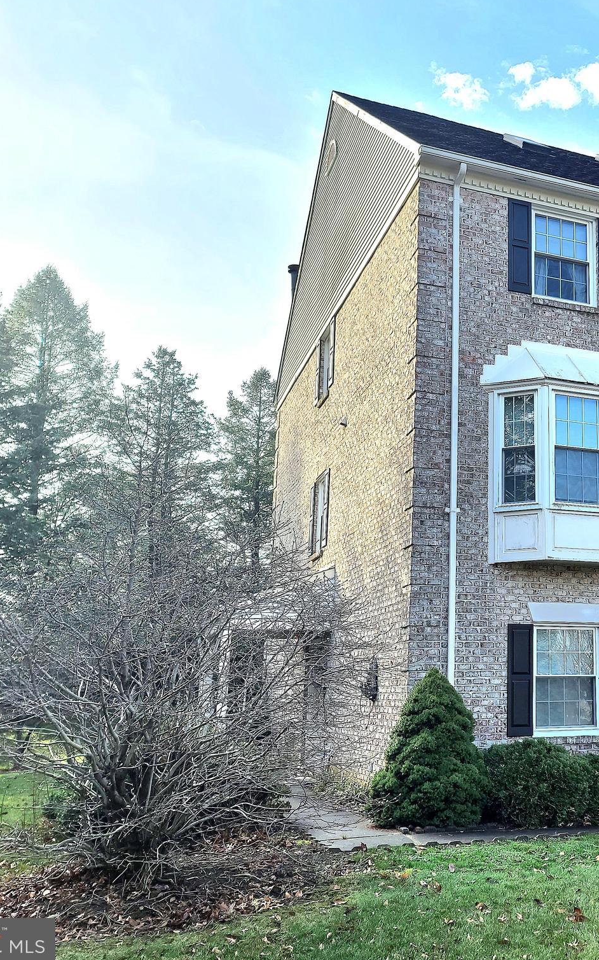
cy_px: 481
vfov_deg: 54.0
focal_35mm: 36
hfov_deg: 33.3
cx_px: 547
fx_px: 941
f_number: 1.8
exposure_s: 1/417
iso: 16
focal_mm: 7
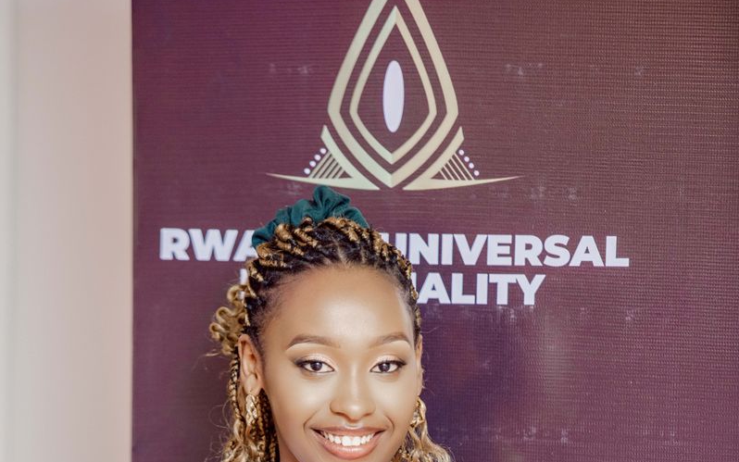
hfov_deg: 8.3
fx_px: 5096
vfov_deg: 5.2
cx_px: 369
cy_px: 550
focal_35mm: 253
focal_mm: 165
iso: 800
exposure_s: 1/100
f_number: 2.8
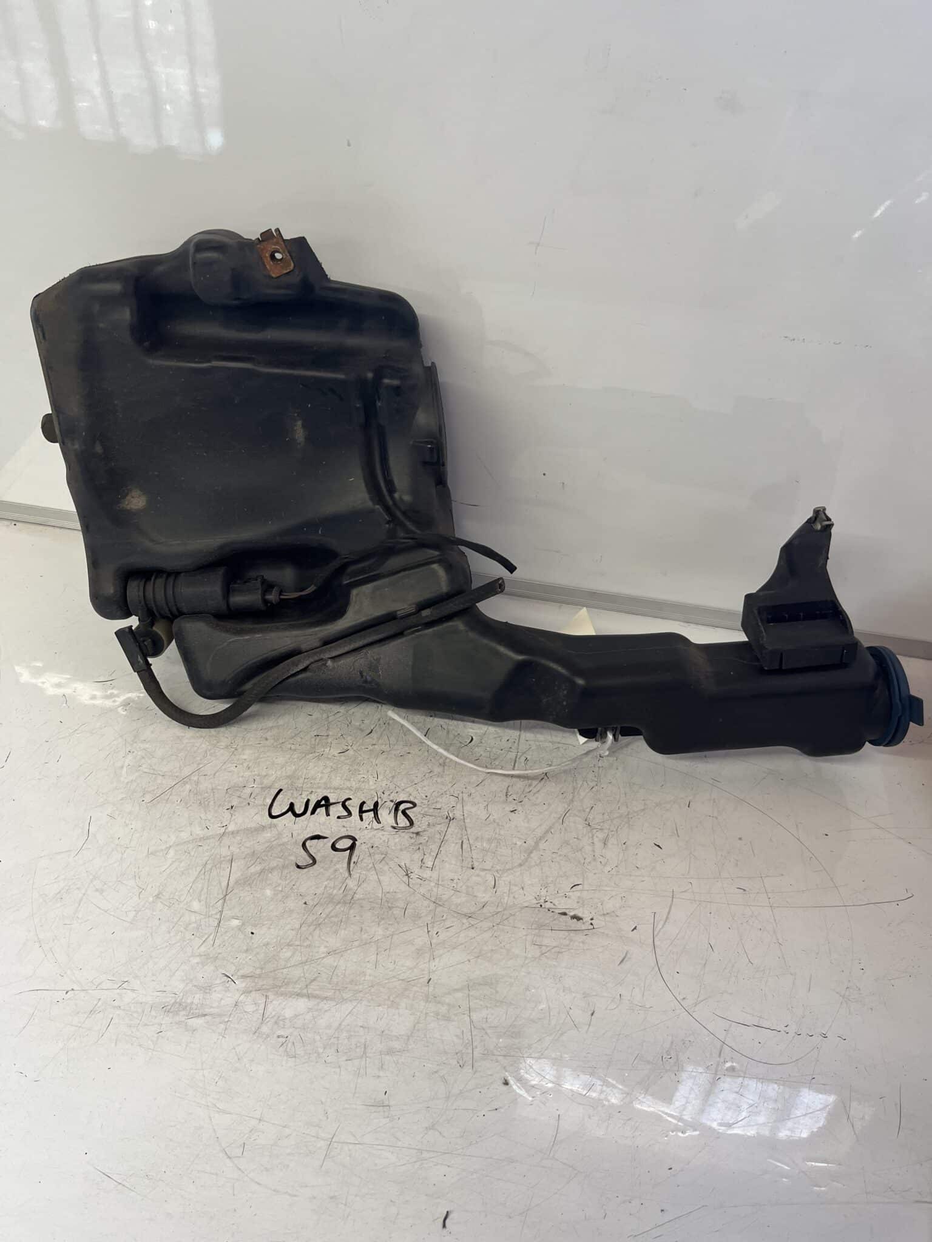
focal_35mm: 26
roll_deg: -5.1
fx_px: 933
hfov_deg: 53.1
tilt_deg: -37.4
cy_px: 621
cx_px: 466
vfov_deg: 67.3
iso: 125
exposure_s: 1/121
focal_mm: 5.1
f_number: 1.6
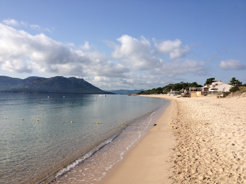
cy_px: 92
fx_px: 249
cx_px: 123
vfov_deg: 40.7
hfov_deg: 52.6
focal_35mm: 35
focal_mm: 4.28
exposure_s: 1/2404
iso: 64
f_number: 2.4
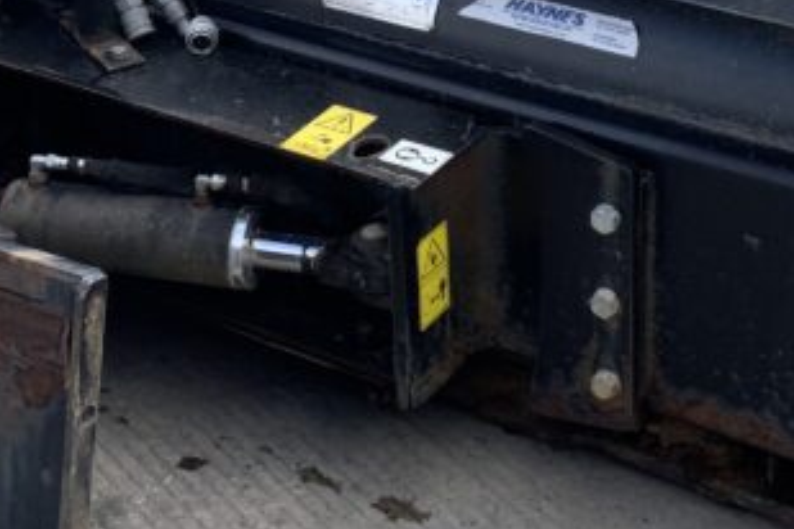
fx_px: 2205
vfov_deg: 13.6
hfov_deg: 20.3
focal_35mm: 100
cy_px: 46
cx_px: 265
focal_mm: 3
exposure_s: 1/412
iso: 16
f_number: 1.8
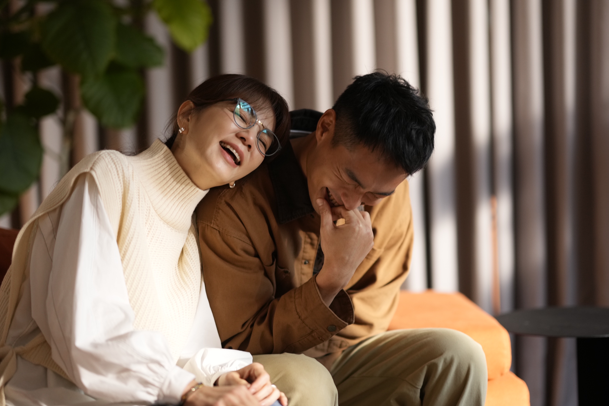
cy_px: 203
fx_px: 1472
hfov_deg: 23.4
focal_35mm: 87
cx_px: 311
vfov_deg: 15.7
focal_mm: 85
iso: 800
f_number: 1.4
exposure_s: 1/160
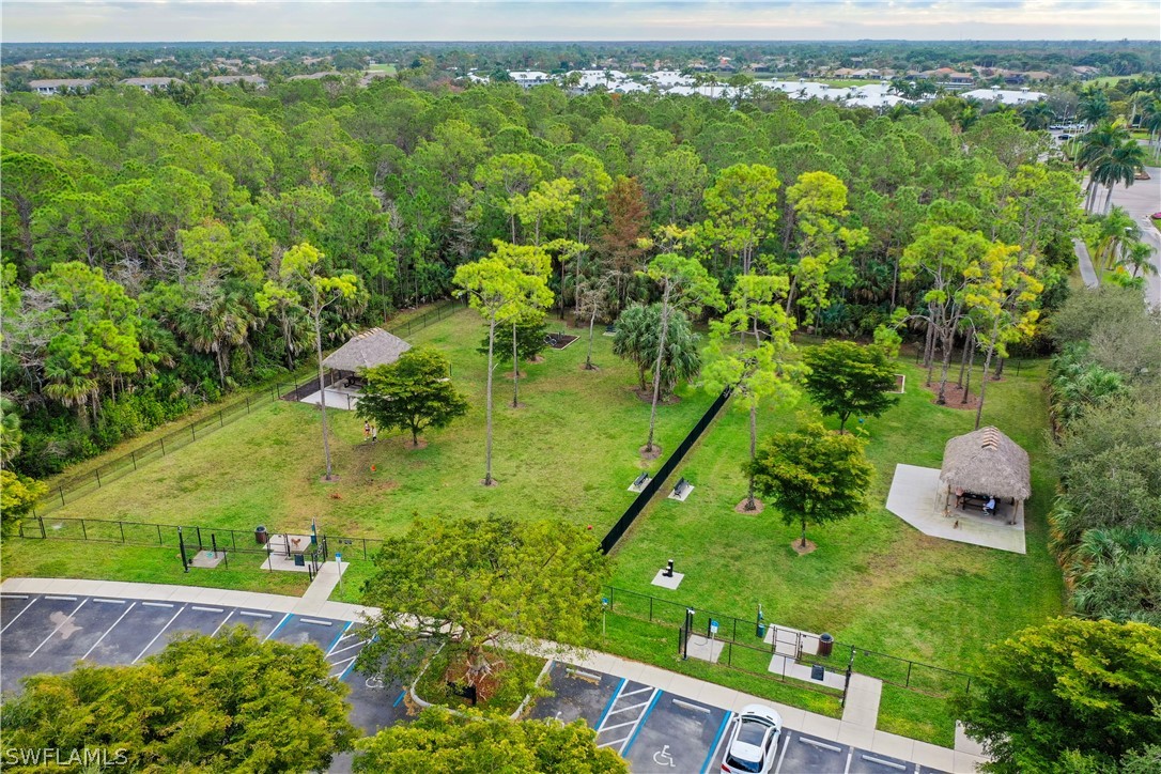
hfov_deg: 65.5
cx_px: 580
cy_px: 387
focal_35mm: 28
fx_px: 903
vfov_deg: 46.4
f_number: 4
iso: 100
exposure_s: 1/120
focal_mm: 10.26
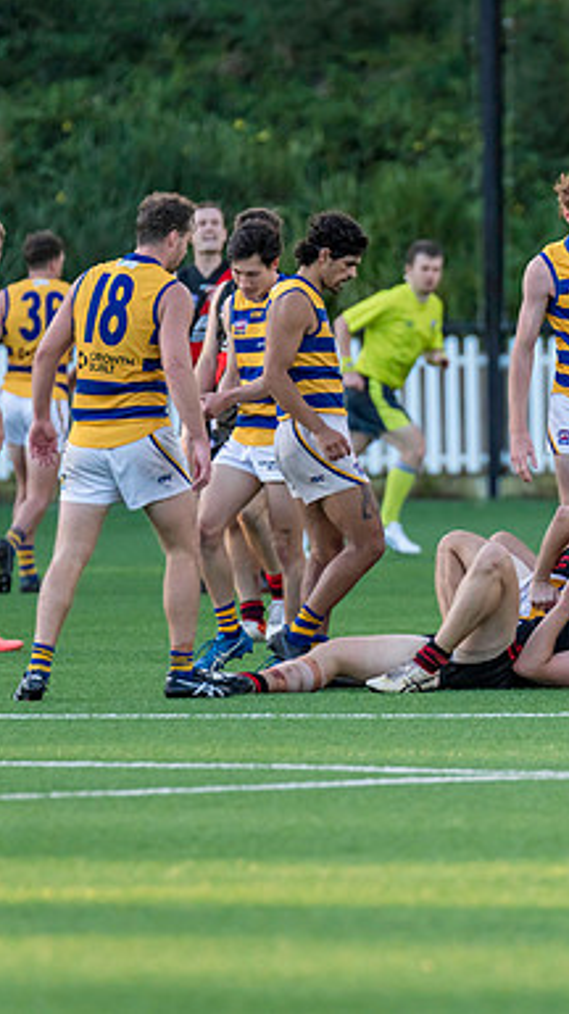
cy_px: 506
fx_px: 17765
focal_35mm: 661
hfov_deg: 1.8
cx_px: 721
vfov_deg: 3.3
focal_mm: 330
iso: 800
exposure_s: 1/2000
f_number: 4
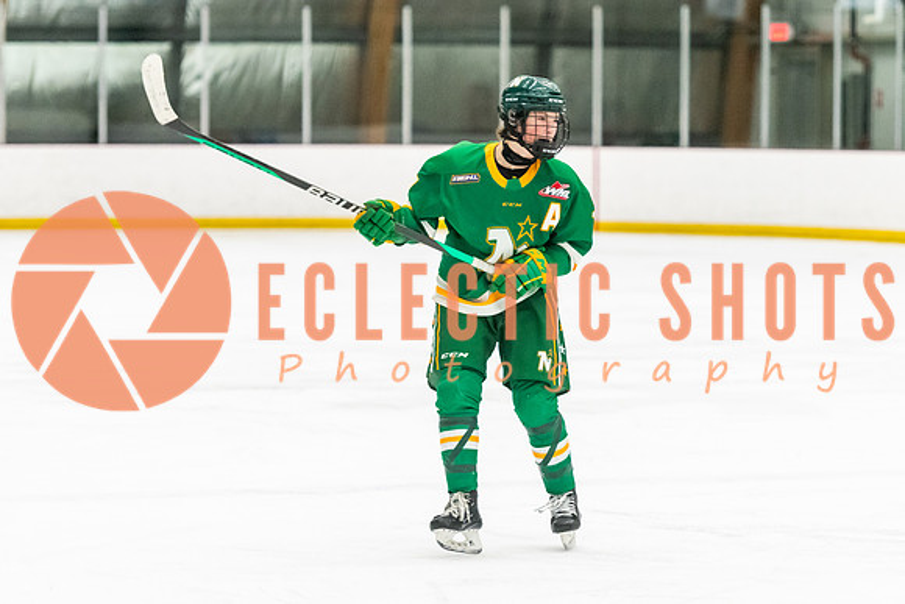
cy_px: 307
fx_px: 4893
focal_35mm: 195
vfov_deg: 7.1
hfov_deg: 10.6
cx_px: 585
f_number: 2.8
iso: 3200
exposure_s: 1/800
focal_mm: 130
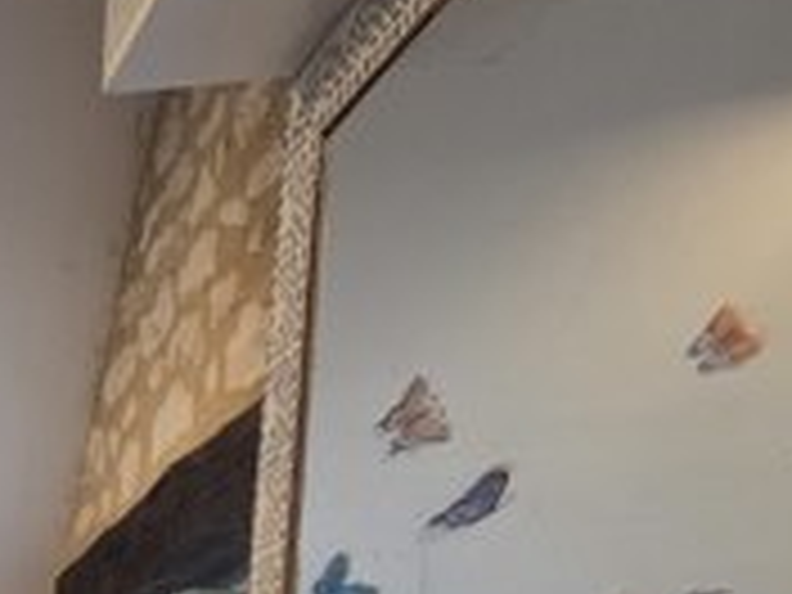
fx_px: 1350
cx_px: -562
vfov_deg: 19.0
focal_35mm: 59
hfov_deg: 22.5
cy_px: 1066
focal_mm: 2.2
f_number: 2.2
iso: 160
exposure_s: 1/50
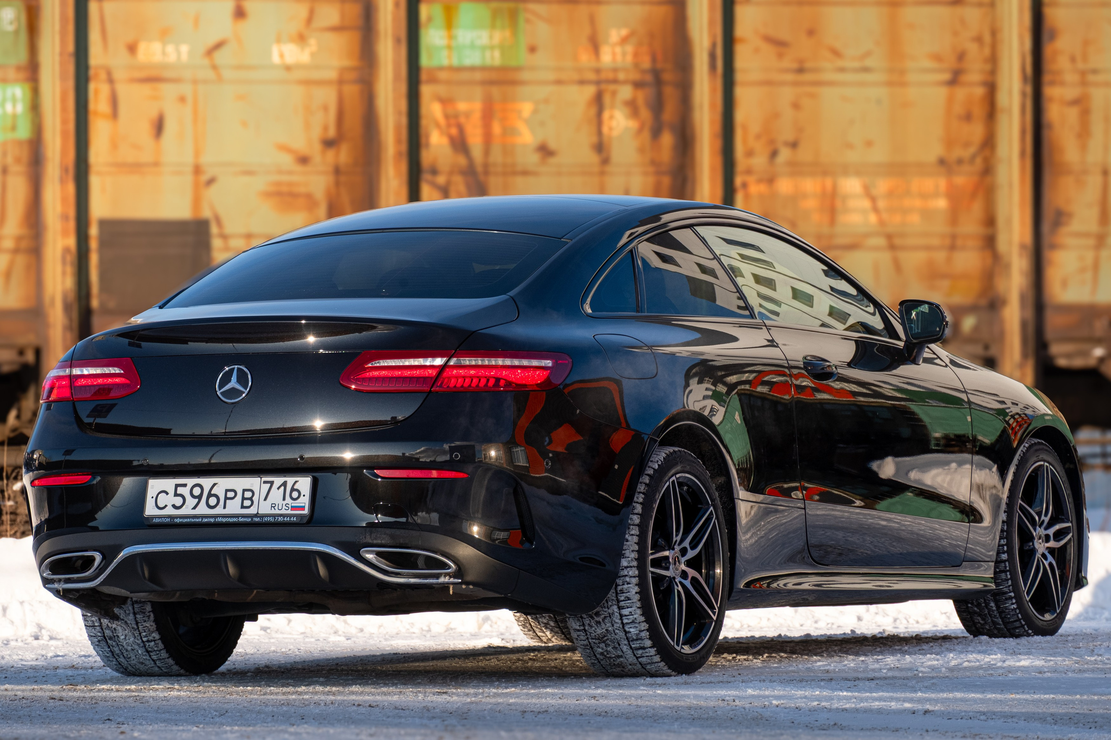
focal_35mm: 200
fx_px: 6183
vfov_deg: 6.9
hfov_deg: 10.3
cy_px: 380
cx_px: 545
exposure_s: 1/500
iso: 320
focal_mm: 127.9
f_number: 5.8
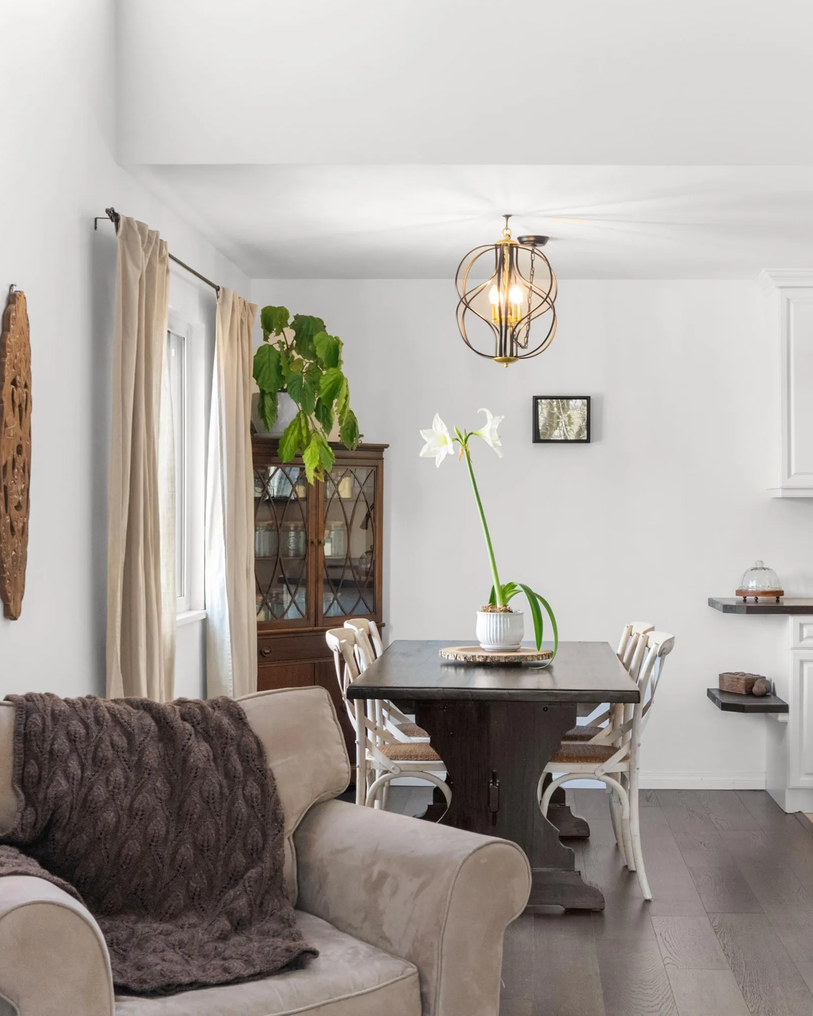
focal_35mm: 50
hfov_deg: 30.2
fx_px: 1504
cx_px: 494
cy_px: 510
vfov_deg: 37.3
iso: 6400
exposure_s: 1/40
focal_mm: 35
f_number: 10
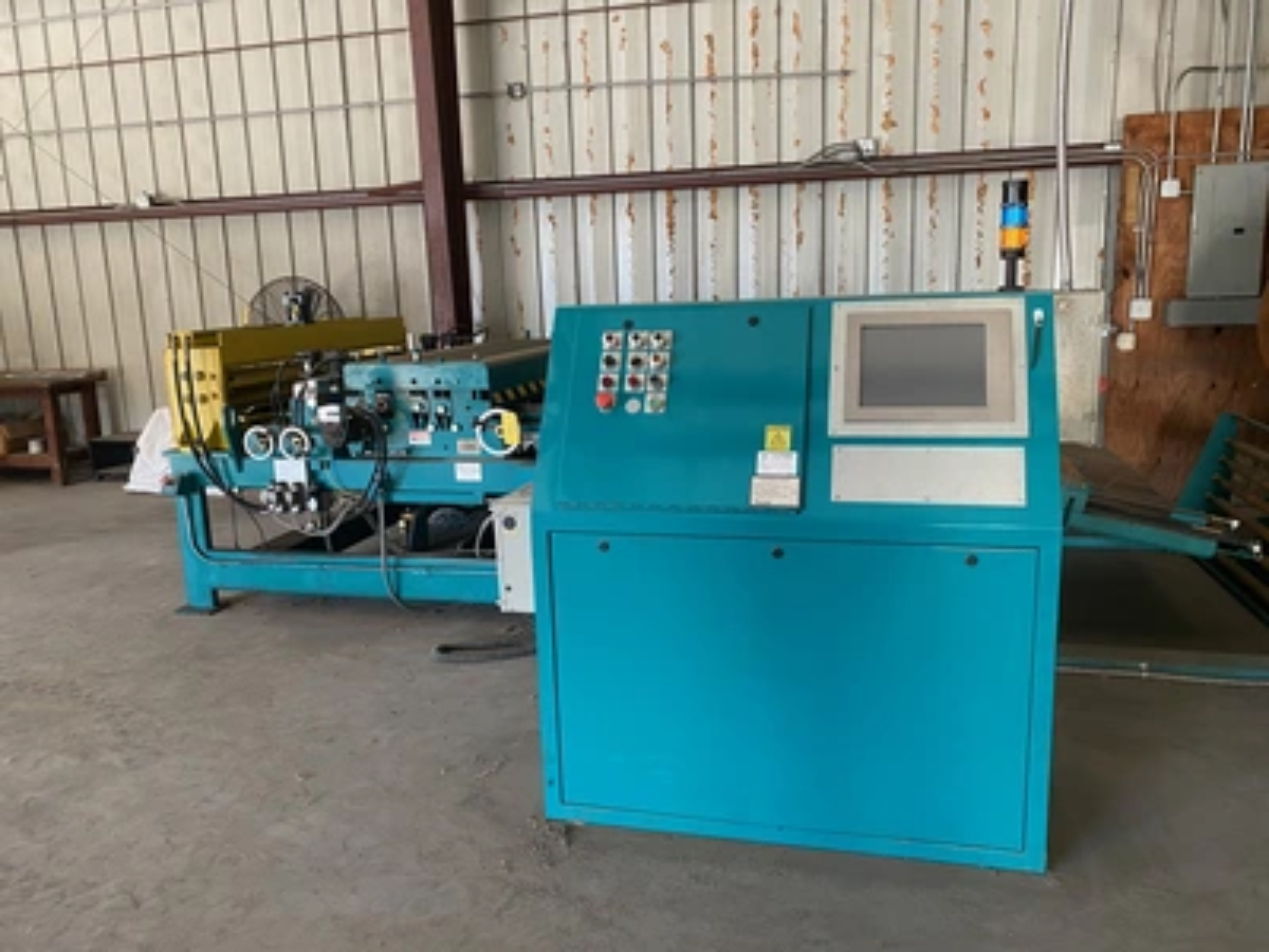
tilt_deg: -10.0
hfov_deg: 67.3
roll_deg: +1.3
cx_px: 634
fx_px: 953
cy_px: 476
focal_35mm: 26
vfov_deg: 53.1
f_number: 1.8
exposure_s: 1/60
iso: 200
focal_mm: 4.25
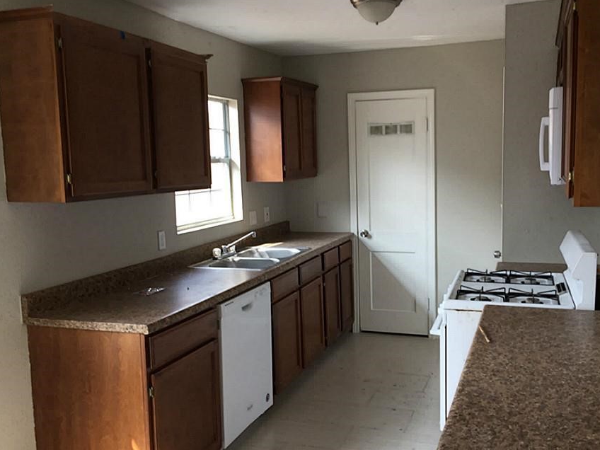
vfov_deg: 40.7
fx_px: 607
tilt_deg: -6.3
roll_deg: +1.4
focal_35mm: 35
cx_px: 337
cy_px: 246
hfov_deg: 52.5
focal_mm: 4.15
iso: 40
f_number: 2.2
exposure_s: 1/60
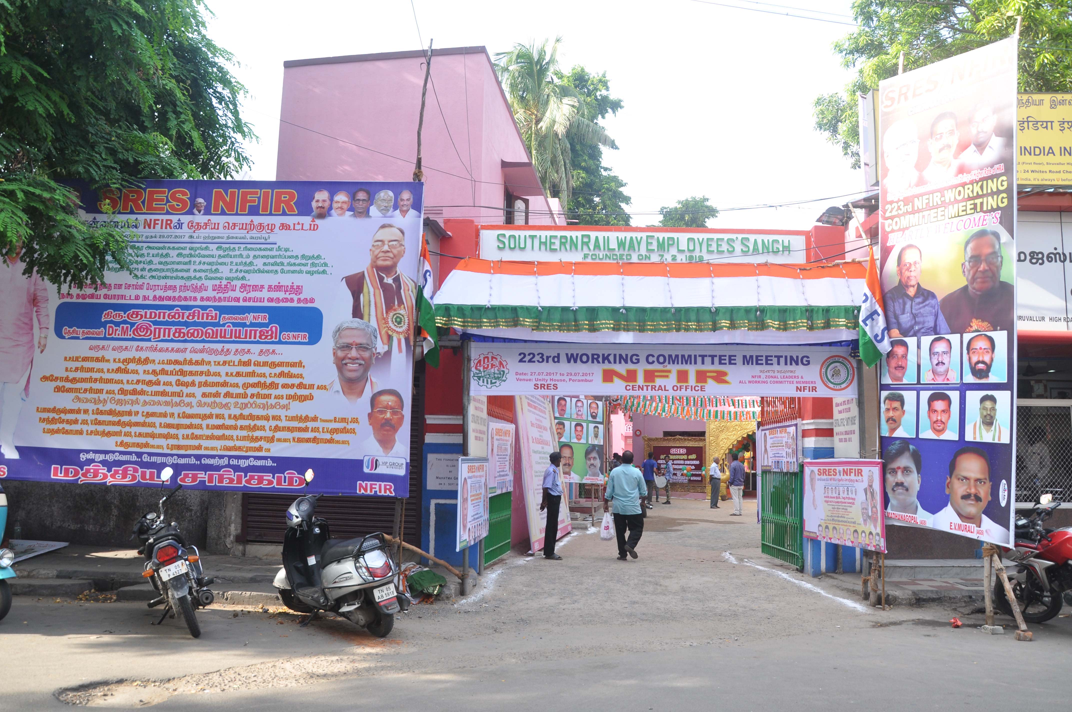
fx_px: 803
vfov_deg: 47.8
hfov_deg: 67.4
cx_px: 536
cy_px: 356
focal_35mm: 27
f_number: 6.3
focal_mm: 18
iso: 320
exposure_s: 1/125
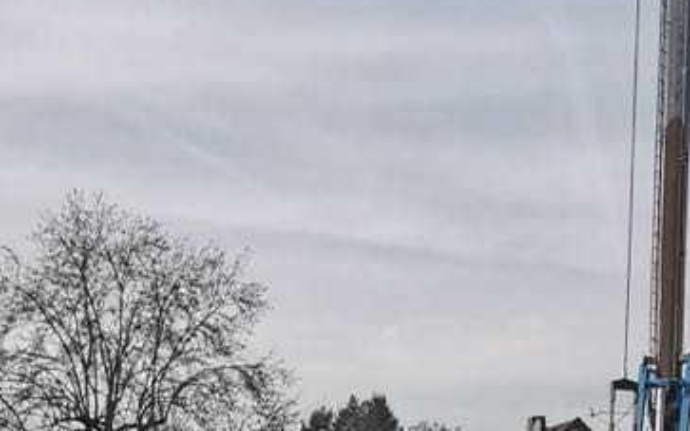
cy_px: 725
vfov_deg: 14.1
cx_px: 249
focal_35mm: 84
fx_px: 1580
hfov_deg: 24.6
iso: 50
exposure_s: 1/837
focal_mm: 2.35
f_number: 2.2
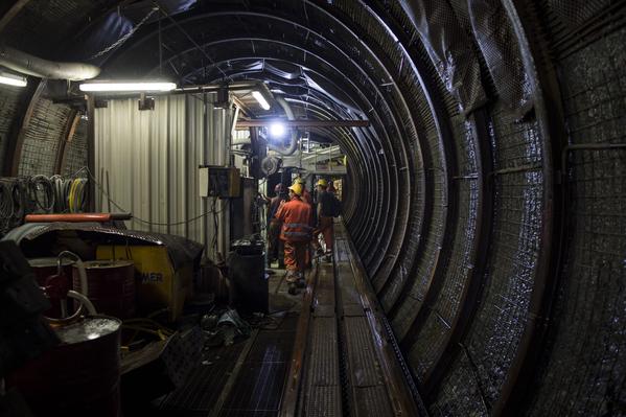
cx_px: 313
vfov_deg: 46.4
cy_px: 208
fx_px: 487
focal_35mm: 28
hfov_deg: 65.5
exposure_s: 1/100
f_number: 3.2
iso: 1250
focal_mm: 28
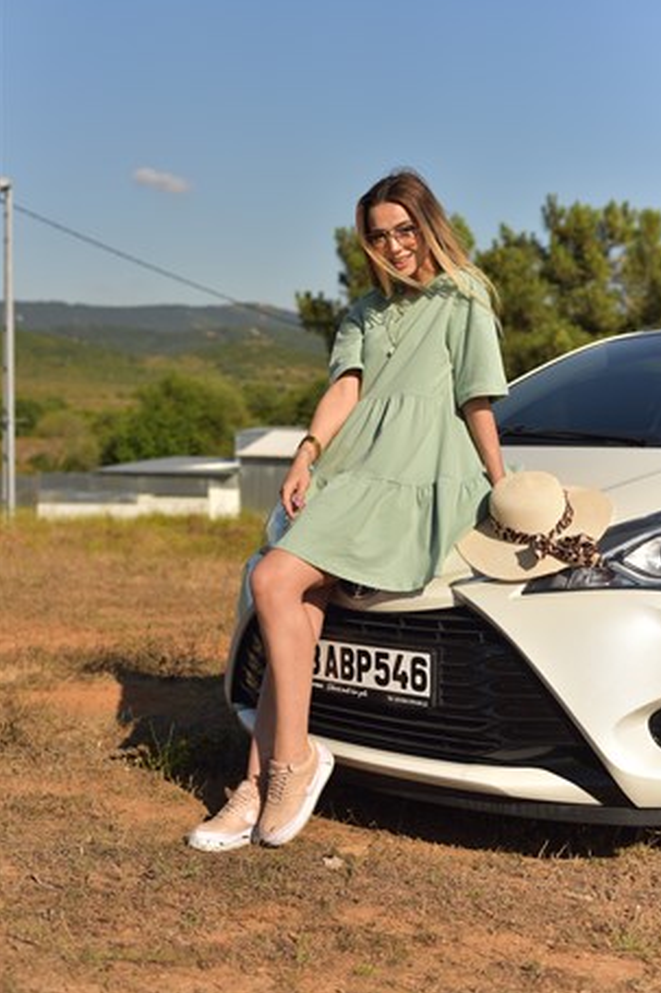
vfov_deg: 38.9
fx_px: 1406
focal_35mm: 51
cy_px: 489
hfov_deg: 26.5
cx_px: 336
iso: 400
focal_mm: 50
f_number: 4
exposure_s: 1/8000
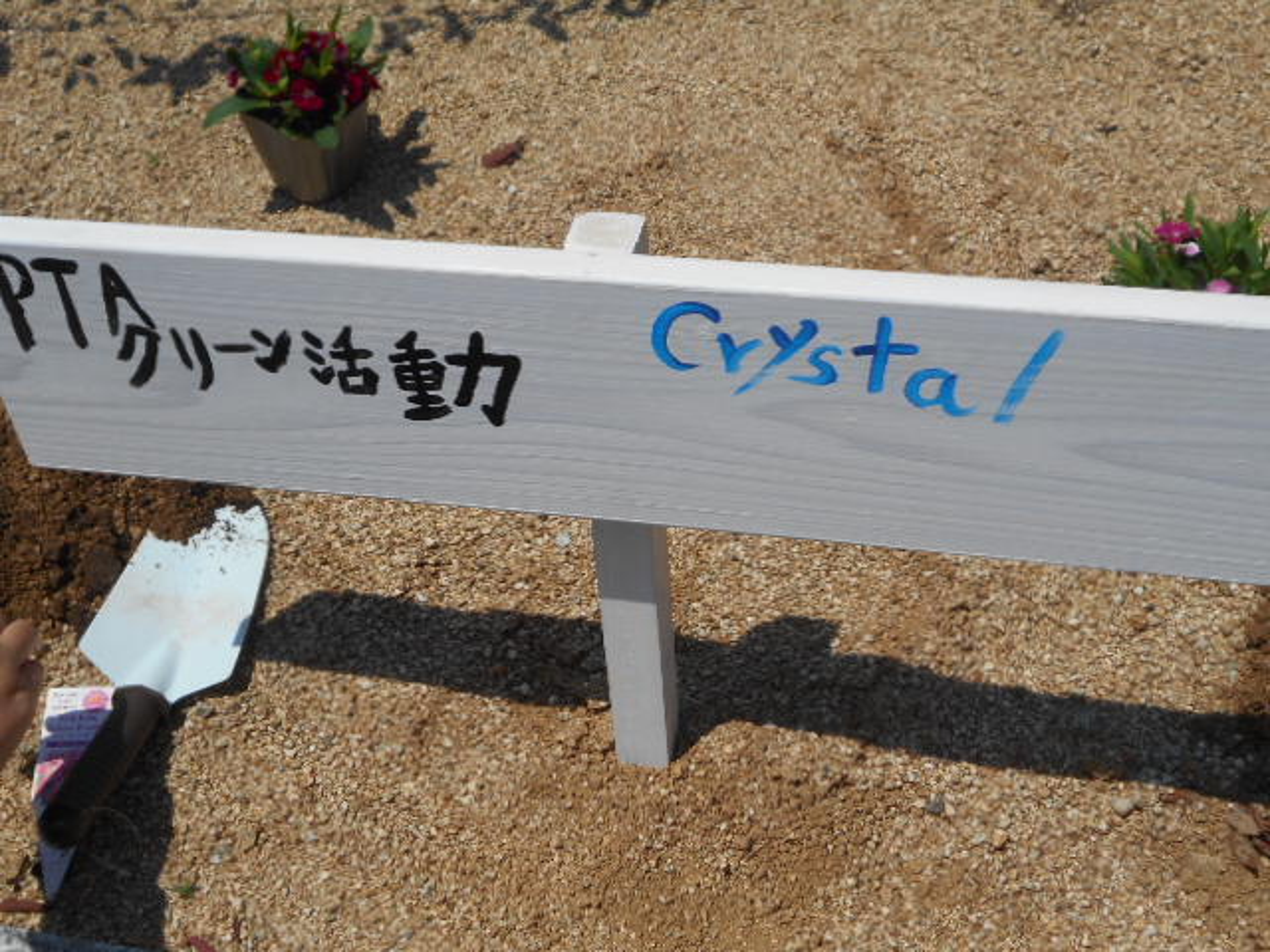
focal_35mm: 44
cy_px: 476
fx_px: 1614
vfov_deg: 32.9
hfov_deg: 42.9
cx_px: 635
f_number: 4.2
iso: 80
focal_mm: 7.7
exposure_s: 1/1600
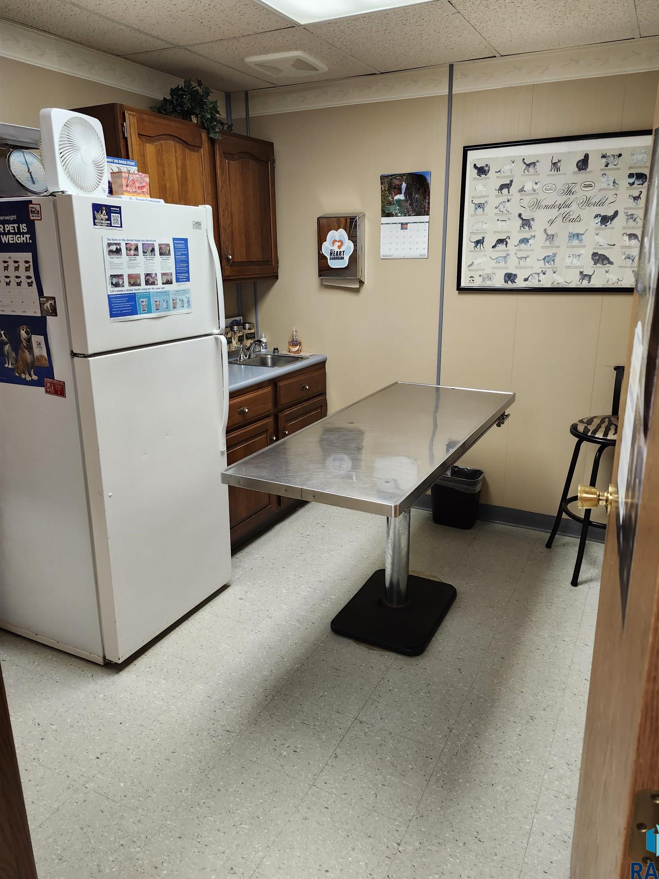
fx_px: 609
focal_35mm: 24
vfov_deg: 71.6
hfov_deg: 56.8
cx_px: 343
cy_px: 424
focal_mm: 5.54
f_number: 1.8
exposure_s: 1/120
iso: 160
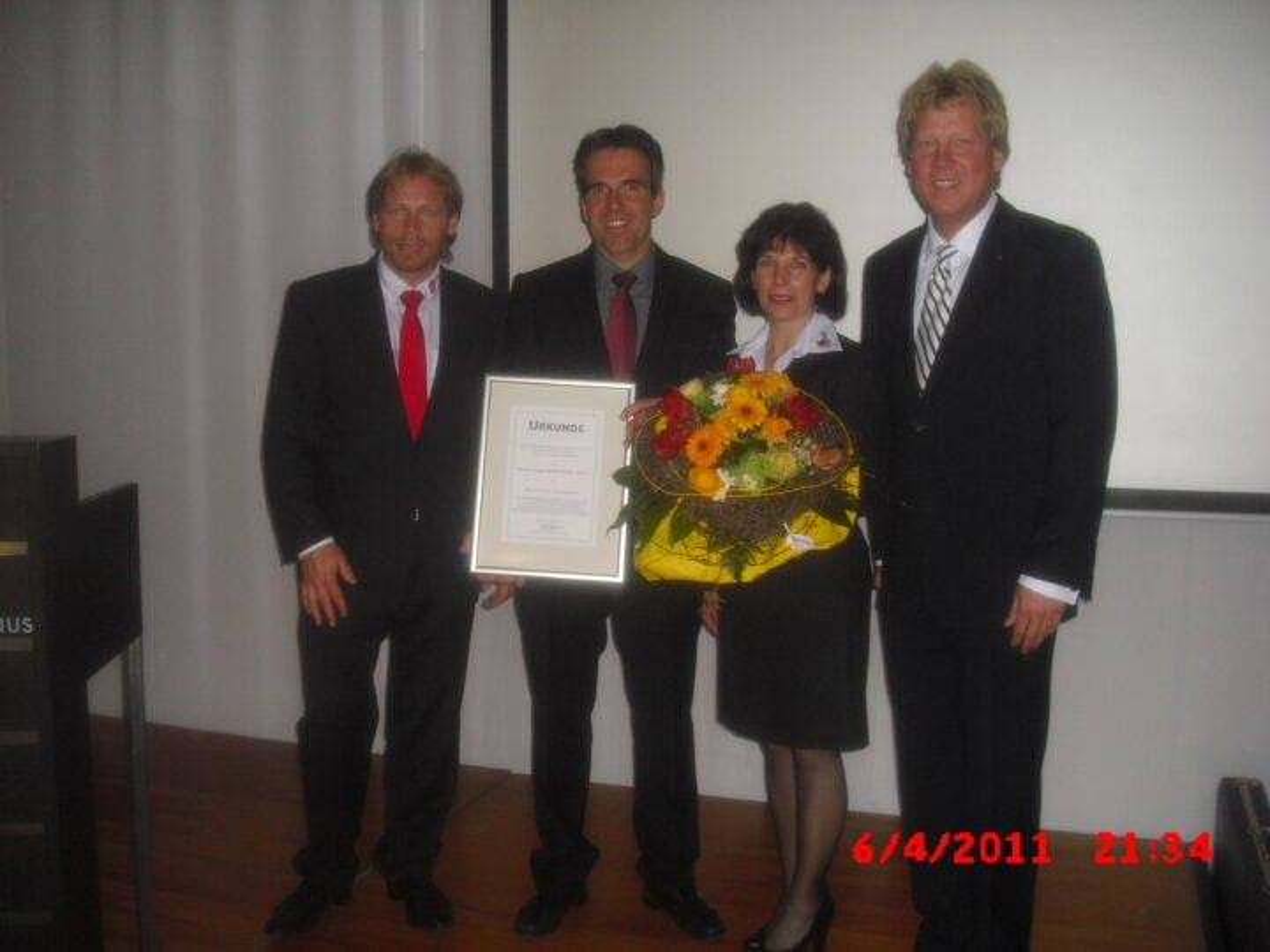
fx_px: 1394
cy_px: 476
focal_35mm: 38
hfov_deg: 49.0
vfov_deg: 37.7
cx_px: 635
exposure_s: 1/60
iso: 200
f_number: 2.8
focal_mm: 6.2
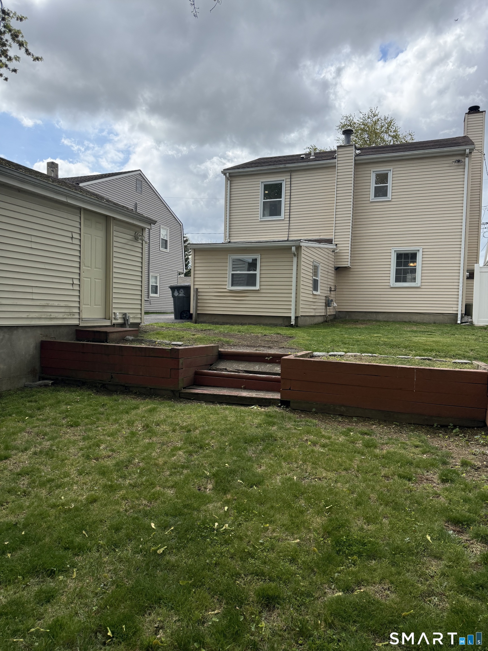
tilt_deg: -1.9
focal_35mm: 24
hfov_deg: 56.8
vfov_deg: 71.6
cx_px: 244
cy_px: 326
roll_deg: -0.6
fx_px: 451
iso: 100
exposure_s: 1/4167
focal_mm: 6.76
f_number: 1.78
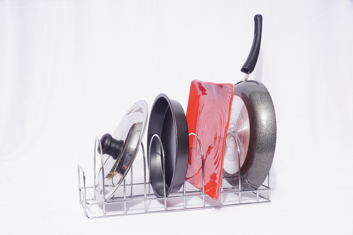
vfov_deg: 25.8
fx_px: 515
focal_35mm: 52
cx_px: 176
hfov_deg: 37.9
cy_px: 118
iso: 320
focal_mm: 35
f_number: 20
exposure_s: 1/160
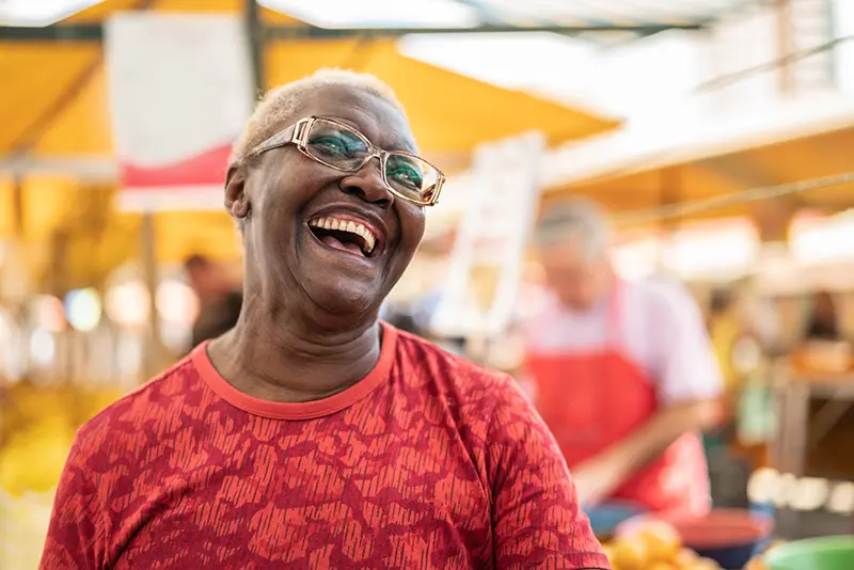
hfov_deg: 39.6
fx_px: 1186
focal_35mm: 50
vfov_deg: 27.0
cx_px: 427
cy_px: 285
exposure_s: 1/200
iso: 1000
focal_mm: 50
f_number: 1.4
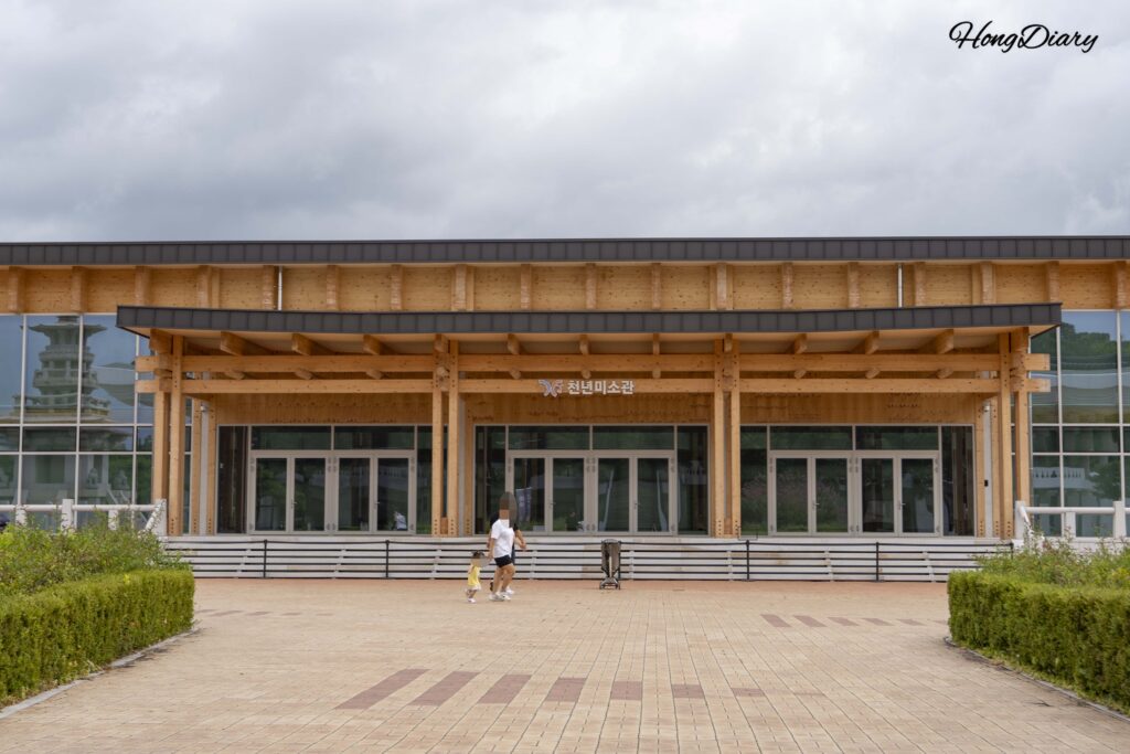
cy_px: 377
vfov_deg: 27.0
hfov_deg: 39.6
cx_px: 565
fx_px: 1570
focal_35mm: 50
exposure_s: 1/80
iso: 100
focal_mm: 50
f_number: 8
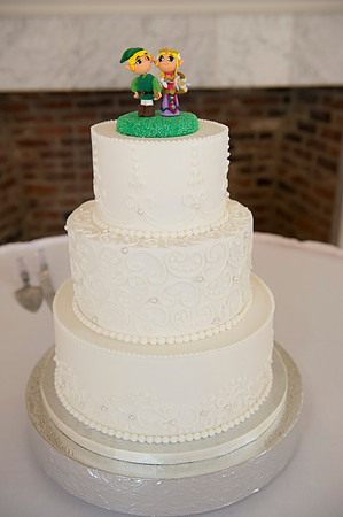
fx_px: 544
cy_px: 258
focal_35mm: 38
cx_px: 172
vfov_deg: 50.7
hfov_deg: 35.0
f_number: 4
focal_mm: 38
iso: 800
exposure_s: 1/100
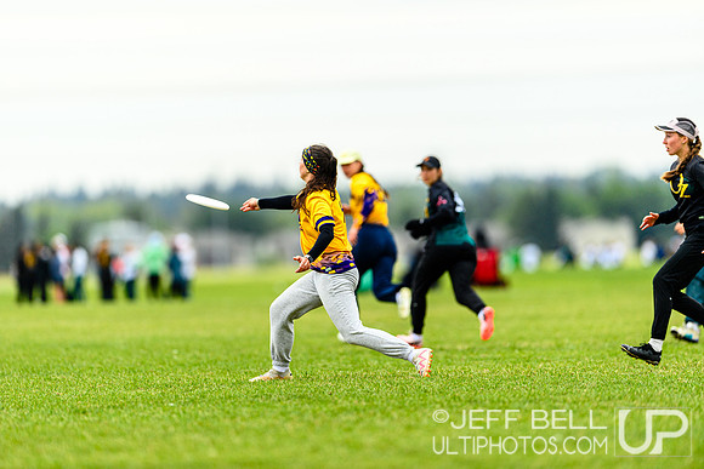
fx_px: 7824
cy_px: 234
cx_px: 352
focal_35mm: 400
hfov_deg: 5.2
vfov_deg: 3.4
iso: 250
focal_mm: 400
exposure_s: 1/1250
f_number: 3.2
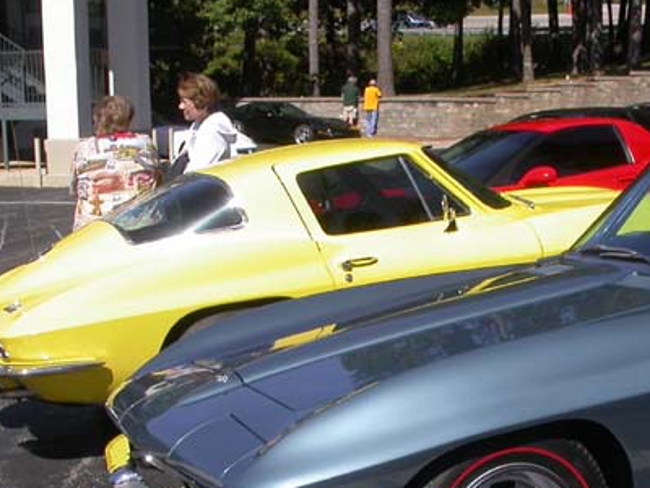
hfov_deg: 25.5
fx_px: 1427
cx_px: 431
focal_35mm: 76
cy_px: 376
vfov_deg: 19.2
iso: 100
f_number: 7.5
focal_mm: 7.85
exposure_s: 1/356
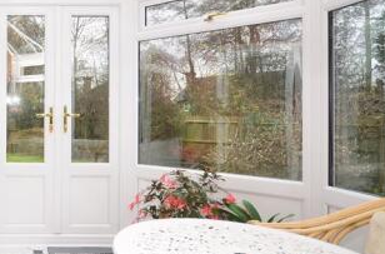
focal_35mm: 32
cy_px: 104
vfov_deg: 40.7
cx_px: 9
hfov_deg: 49.3
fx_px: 341
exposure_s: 1/30
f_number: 5
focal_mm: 10
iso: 200
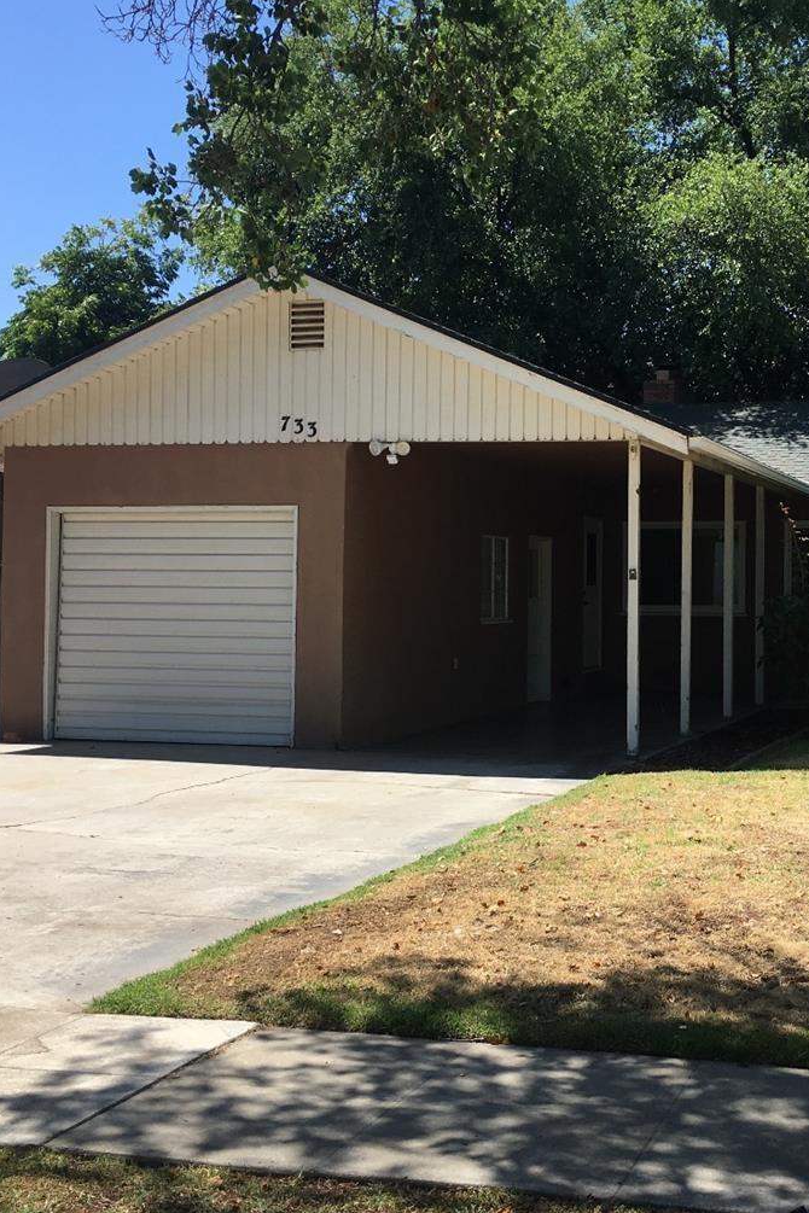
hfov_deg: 29.3
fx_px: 1517
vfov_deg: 43.6
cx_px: 632
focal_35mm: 45
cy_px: 579
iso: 25
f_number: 2.2
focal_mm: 4.15
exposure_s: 1/1099
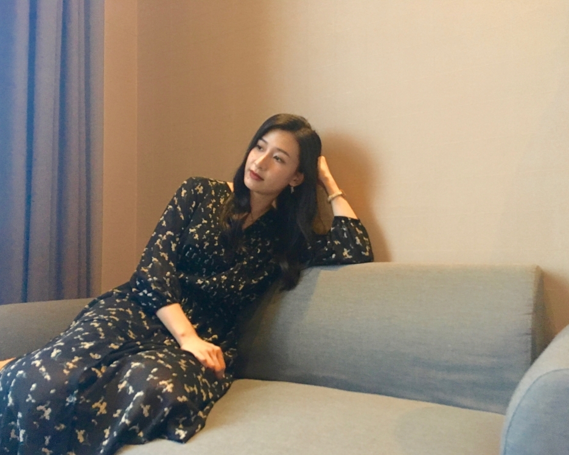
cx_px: 266
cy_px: 233
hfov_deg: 57.1
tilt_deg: +3.3
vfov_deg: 47.1
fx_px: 522
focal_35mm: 31
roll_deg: -0.2
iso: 250
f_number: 2.2
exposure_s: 1/33
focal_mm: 4.15
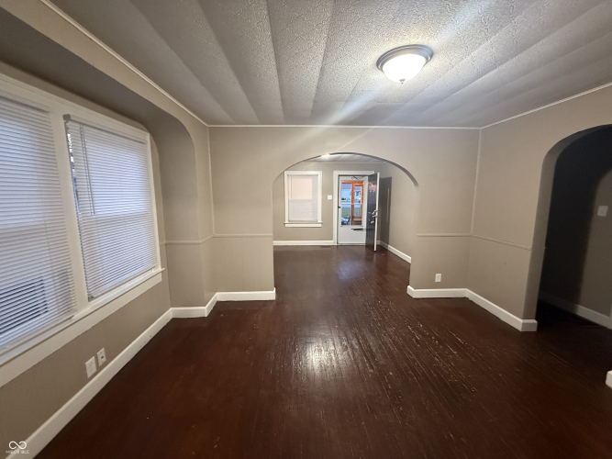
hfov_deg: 102.1
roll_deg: -0.6
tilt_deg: -7.5
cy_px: 230
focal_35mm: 14
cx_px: 306
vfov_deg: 85.7
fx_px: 247
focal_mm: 2.22
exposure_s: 1/60
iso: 800
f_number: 2.2
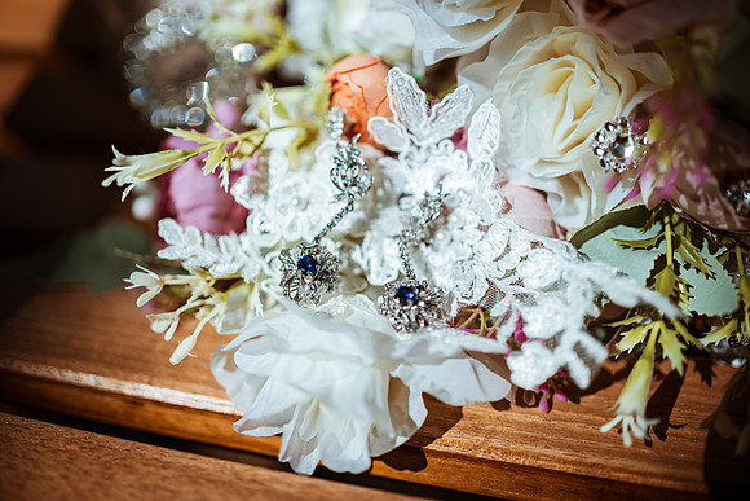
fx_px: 729
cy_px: 250
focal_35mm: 35
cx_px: 375
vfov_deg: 37.9
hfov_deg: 54.4
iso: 200
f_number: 1.8
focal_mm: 35
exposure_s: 1/8000
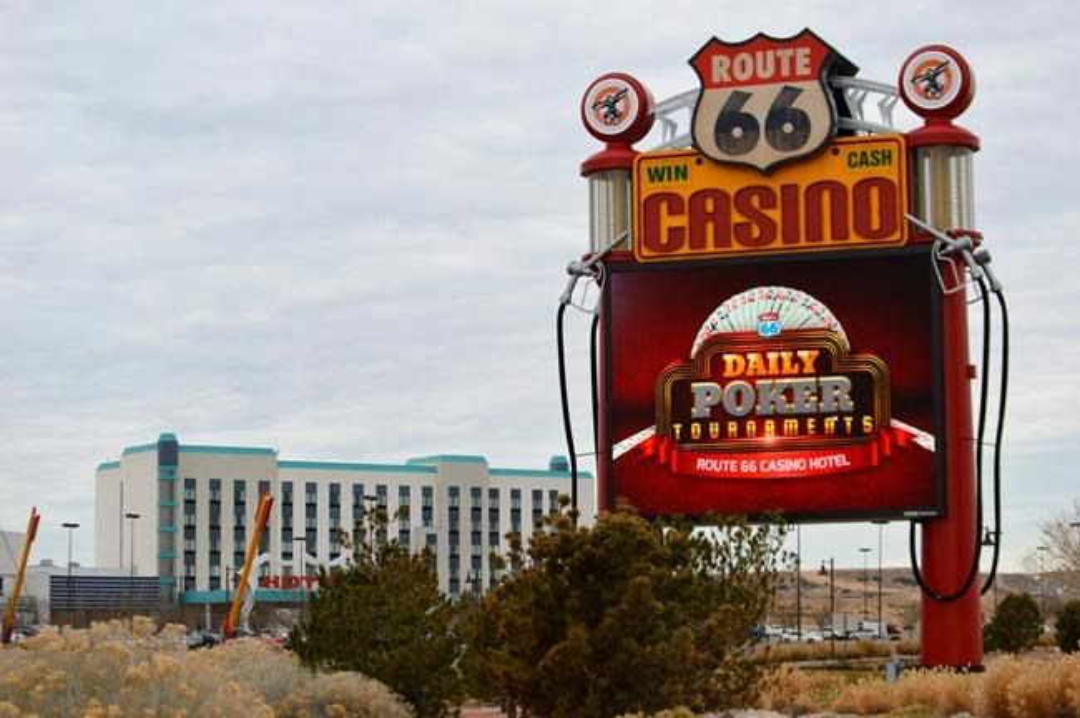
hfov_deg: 24.6
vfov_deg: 16.5
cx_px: 540
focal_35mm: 82
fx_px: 2472
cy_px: 359
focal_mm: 55
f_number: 8
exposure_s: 1/250
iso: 100
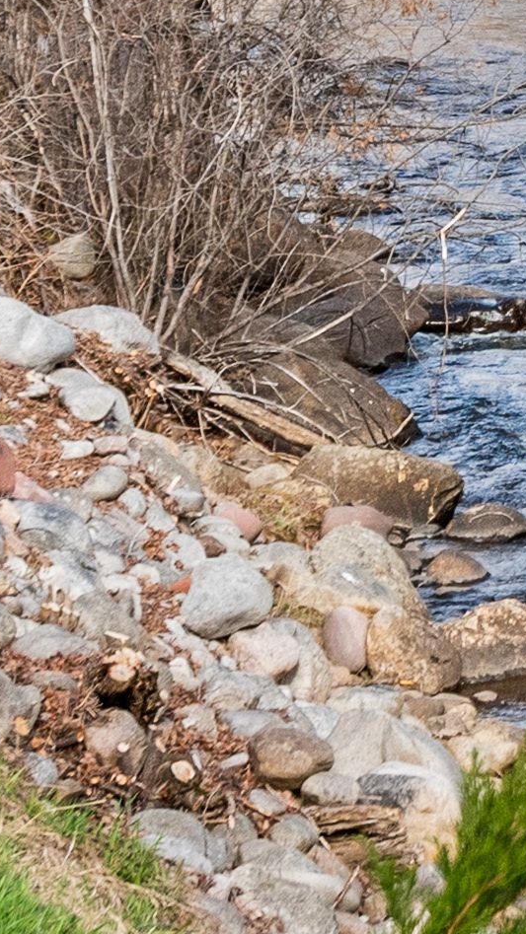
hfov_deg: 5.5
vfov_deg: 9.9
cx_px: 1327
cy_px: -384
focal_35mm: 213
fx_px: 5279
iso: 400
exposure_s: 1/500
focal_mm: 32
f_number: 7.1
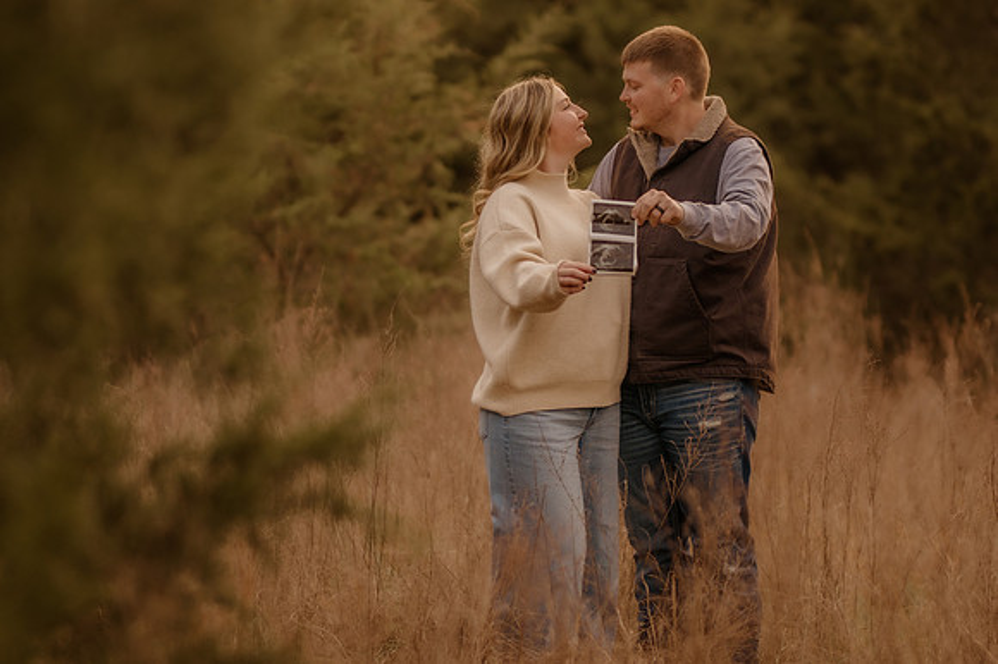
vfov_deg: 10.8
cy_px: 332
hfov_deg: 16.1
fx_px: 3519
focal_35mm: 127
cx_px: 499
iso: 320
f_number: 1.4
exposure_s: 1/1250
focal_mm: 85
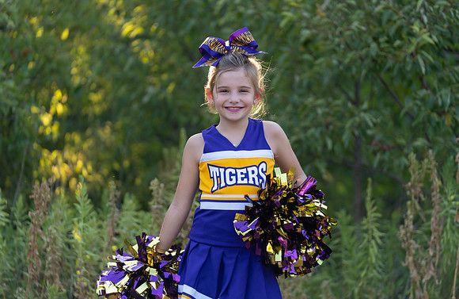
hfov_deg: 14.5
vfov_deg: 9.4
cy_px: 153
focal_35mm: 143
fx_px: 1810
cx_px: 230
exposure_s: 1/320
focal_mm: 142
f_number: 2.8
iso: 160
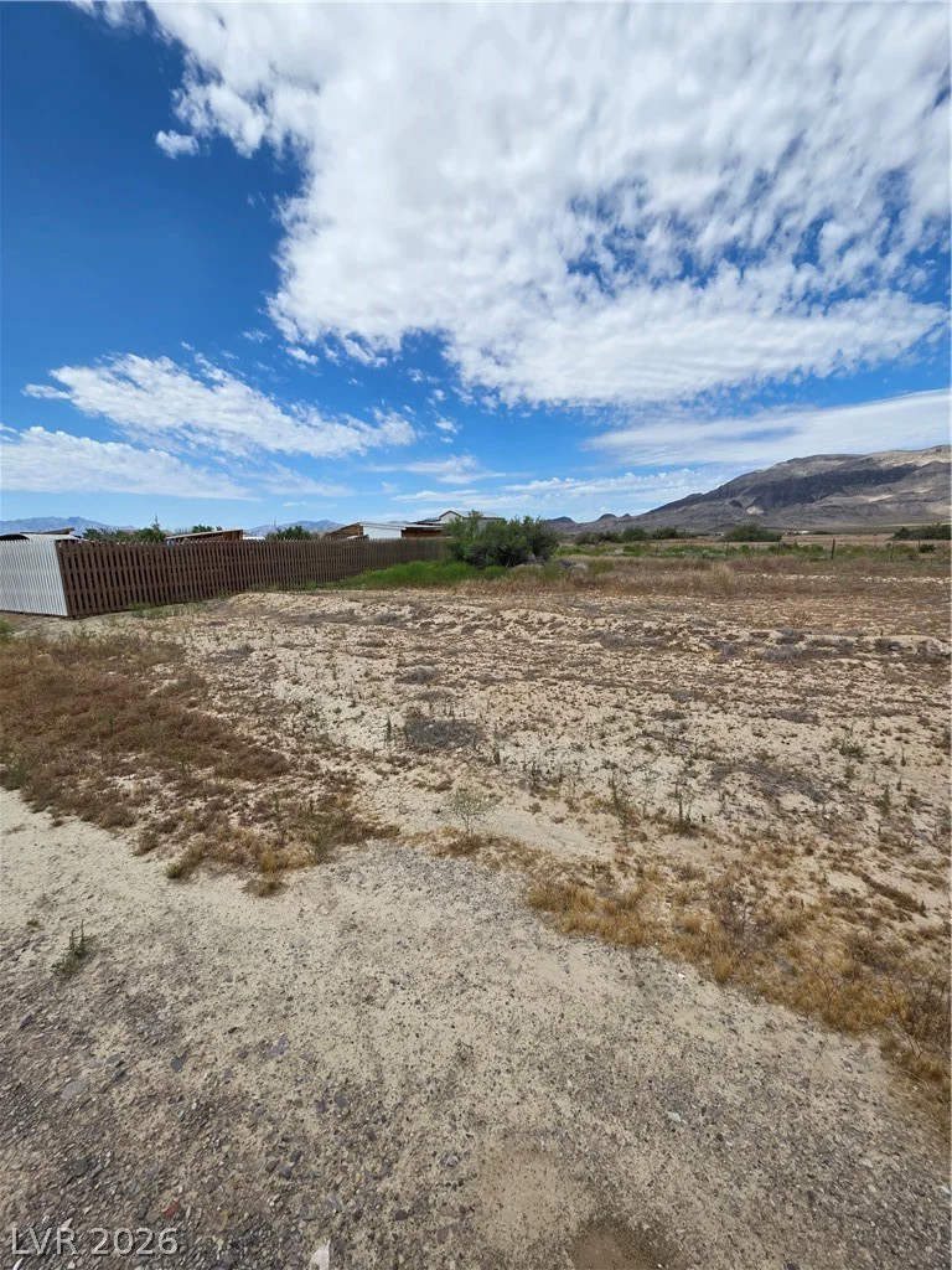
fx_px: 477
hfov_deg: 89.9
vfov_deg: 106.2
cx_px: 476
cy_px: 635
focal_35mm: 13
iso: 40
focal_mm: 2.2
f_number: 1.9
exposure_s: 1/3126
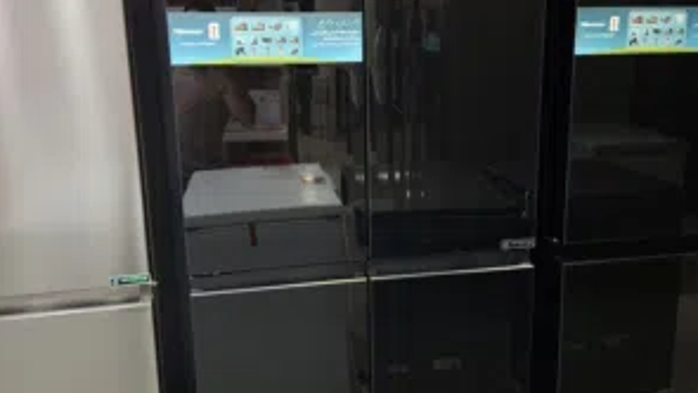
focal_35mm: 34
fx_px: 629
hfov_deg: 58.0
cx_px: 350
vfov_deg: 34.7
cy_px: 189
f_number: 1.8
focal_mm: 5.54
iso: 320
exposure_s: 1/25
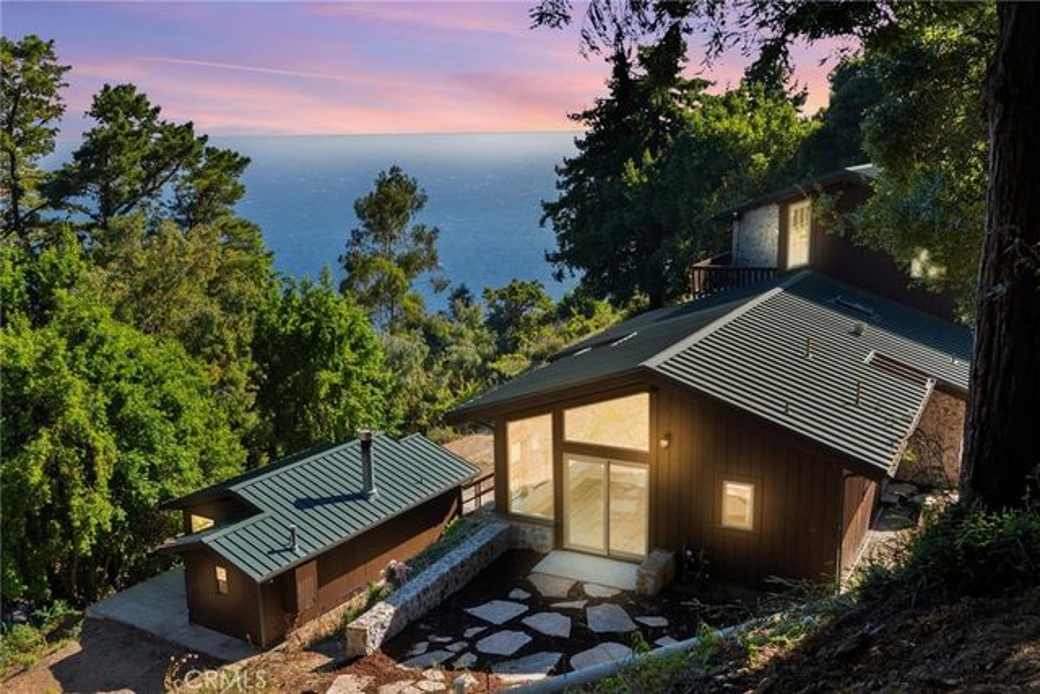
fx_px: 1011
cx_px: 520
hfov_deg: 54.4
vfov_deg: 37.9
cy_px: 347
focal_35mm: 35
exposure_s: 1/15
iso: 100
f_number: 9
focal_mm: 35
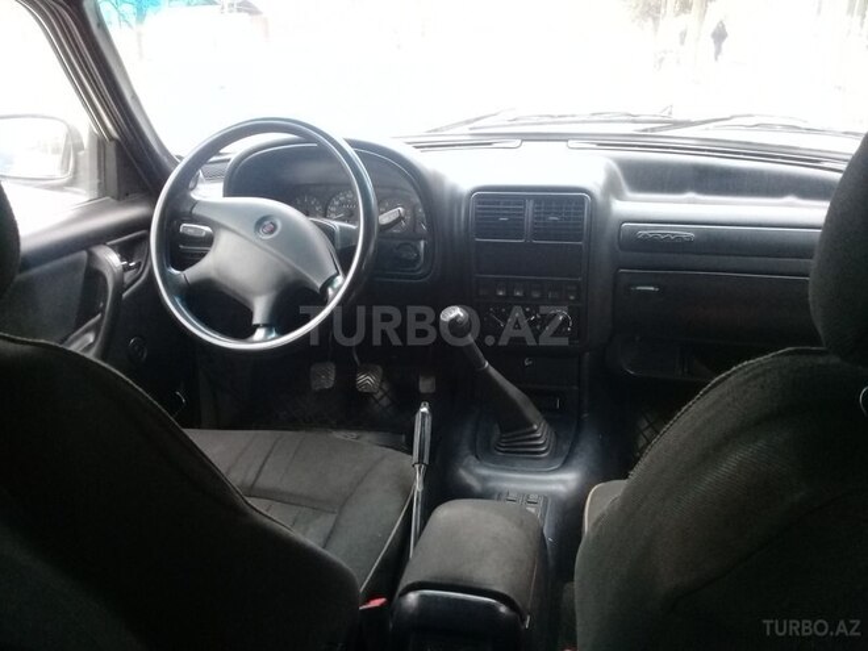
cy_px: 326
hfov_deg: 58.4
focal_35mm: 31
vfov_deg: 45.4
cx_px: 434
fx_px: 777
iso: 160
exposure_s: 1/33
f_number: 2.2
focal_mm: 3.3
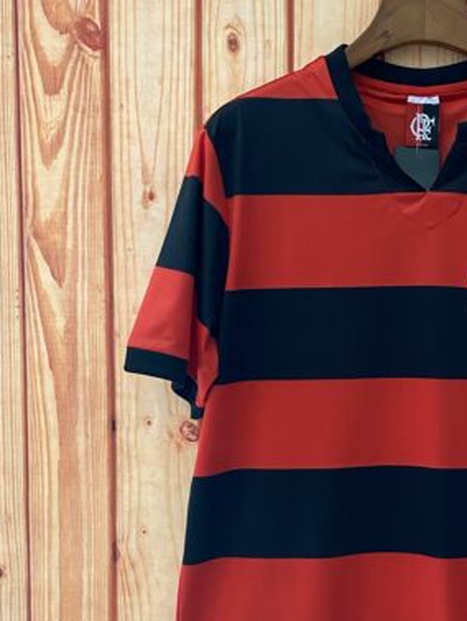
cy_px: 421
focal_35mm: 55
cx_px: 416
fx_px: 988
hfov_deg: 25.8
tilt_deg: -6.2
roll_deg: -1.5
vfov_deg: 34.5
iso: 500
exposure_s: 1/60
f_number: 1.8
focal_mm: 4.25
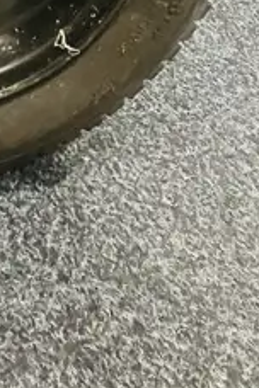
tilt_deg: -22.4
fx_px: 1414
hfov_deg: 9.5
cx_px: -334
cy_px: -296
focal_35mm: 131
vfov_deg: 14.0
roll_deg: -5.7
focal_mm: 3.99
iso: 500
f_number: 1.8
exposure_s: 1/25
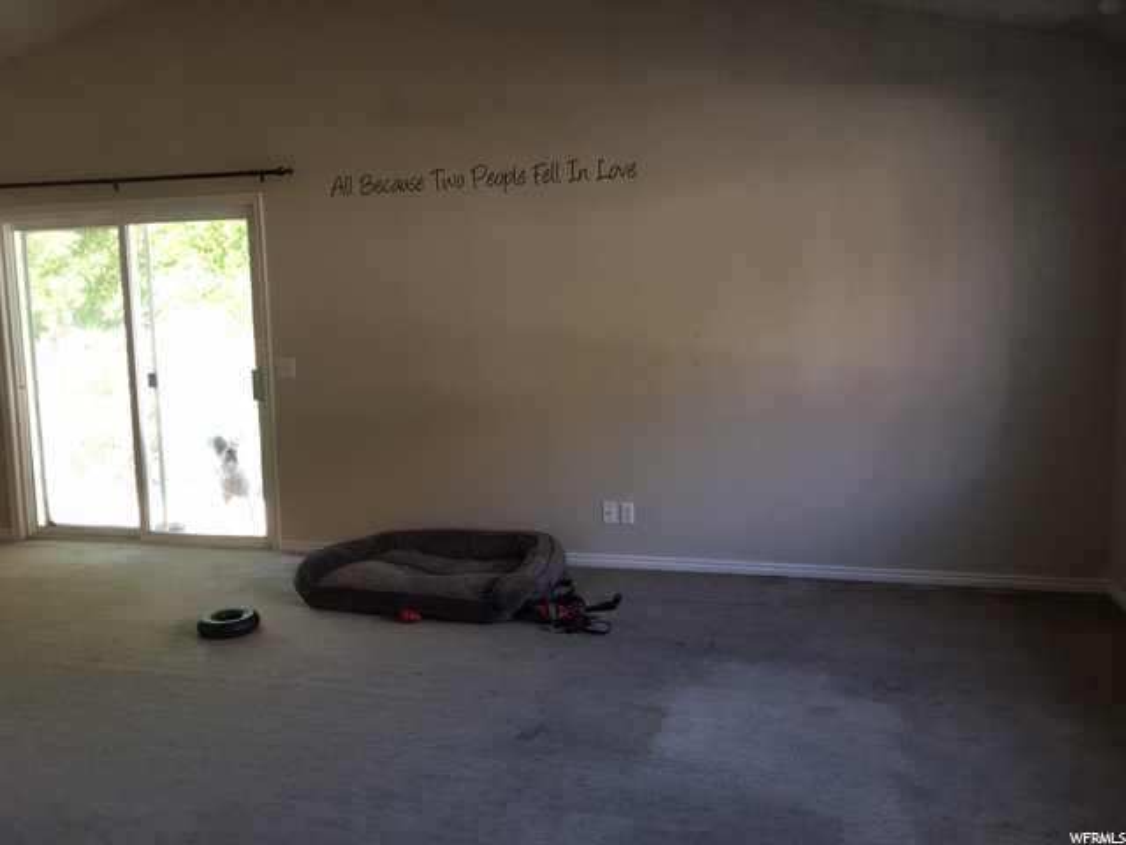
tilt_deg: -3.6
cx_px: 563
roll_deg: +0.8
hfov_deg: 61.7
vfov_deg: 48.2
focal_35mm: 29
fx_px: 943
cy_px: 422
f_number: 2.2
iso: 40
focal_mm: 4.15
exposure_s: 1/30
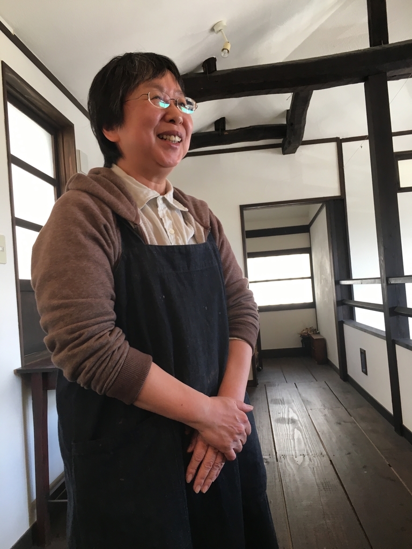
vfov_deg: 61.7
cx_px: 206
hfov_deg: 48.2
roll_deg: +3.0
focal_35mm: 29
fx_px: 460
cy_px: 274
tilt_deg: +2.5
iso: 32
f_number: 2.2
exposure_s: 1/30
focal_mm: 4.15
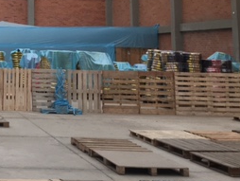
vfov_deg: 19.4
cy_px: -12
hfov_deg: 24.1
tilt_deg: +10.2
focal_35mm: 73
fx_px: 507
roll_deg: -0.4
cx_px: -52
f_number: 2.2
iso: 40
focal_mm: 4.15
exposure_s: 1/120
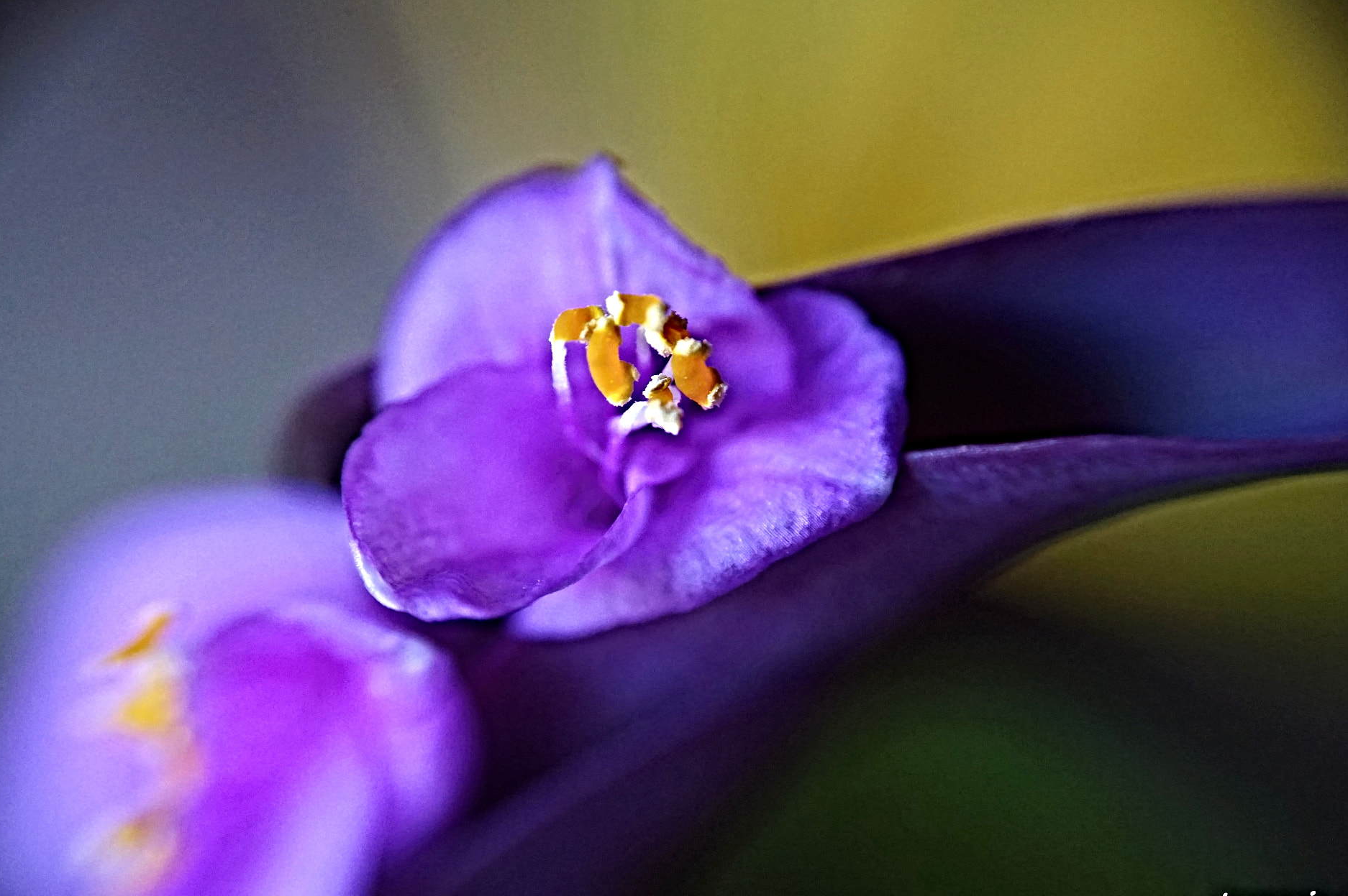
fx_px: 1779
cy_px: 443
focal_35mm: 48
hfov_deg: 41.5
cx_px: 648
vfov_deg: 28.3
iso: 1000
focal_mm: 29
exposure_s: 1/160
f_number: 4.5
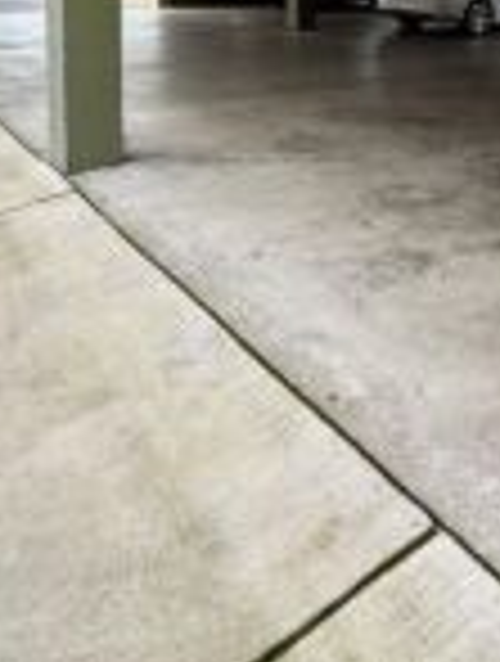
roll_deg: +1.2
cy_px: 0
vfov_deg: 42.3
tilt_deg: -1.7
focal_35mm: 38
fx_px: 729
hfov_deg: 37.9
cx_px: 248
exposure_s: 1/116
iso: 50
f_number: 2.2
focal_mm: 2.22
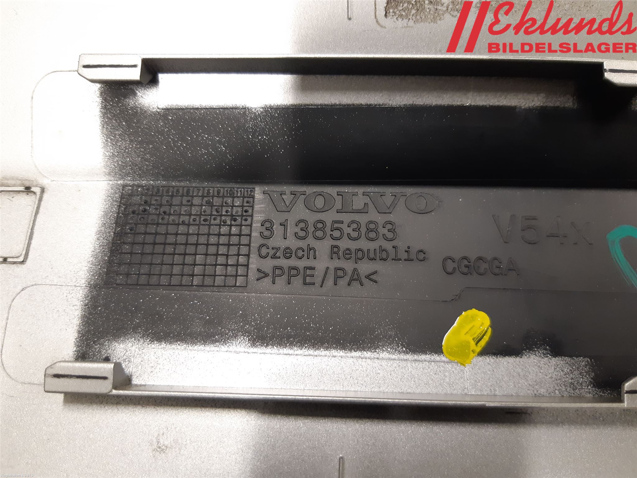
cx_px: 318
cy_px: 239
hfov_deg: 67.3
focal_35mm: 26
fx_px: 478
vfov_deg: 53.1
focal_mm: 3.93
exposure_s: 1/50
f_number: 1.7
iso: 160
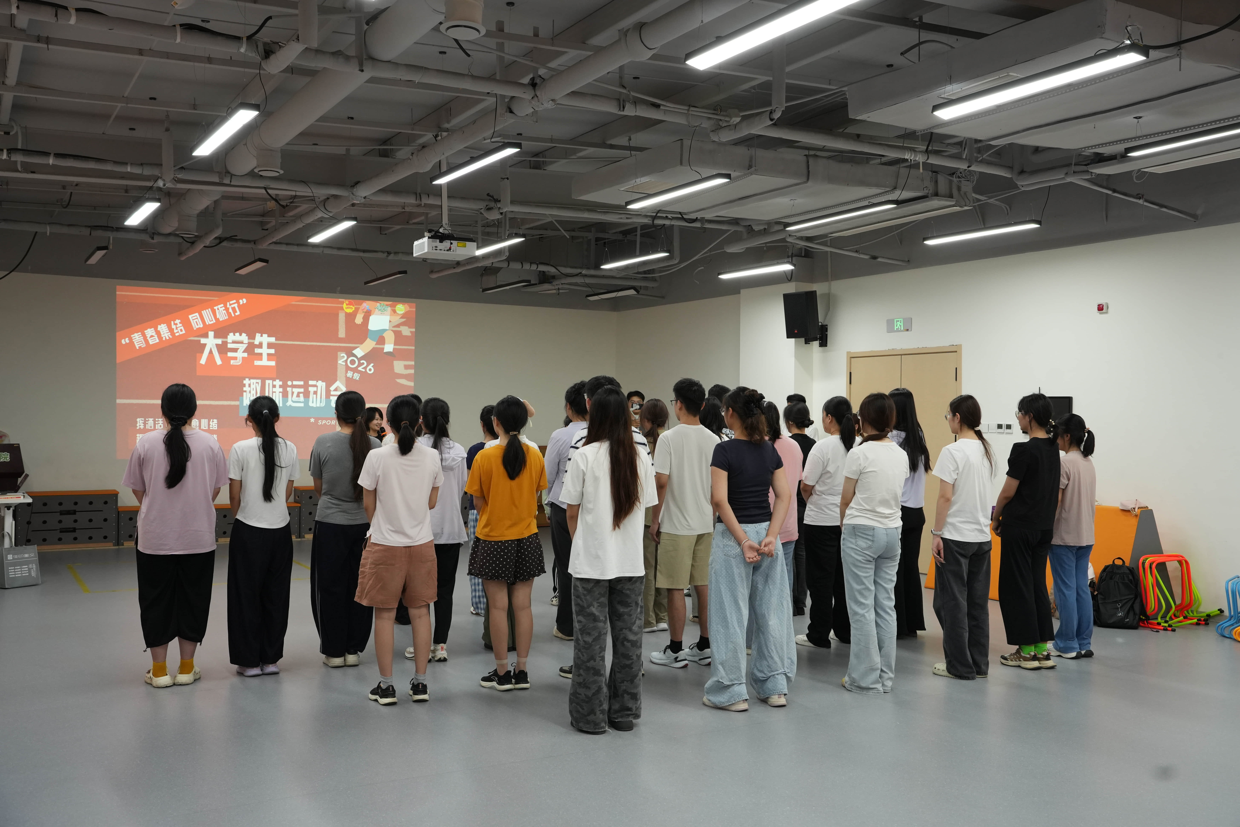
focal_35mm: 33
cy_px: 414
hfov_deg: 57.2
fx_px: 1137
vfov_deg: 40.0
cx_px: 620
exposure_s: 1/100
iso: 1600
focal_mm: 33
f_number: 5.6
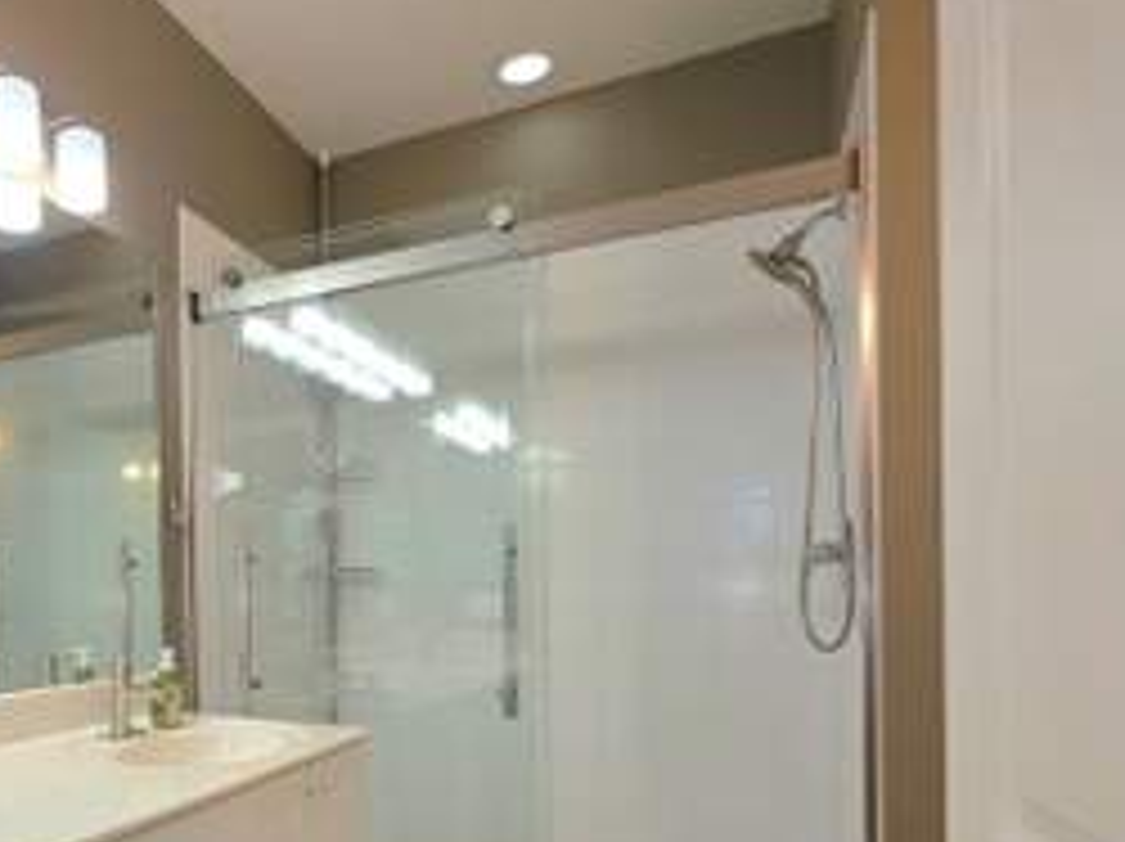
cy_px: 635
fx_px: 812
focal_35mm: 25
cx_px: 230
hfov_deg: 63.6
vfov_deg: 52.3
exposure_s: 1/60.2
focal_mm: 2.2
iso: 32
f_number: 1.9
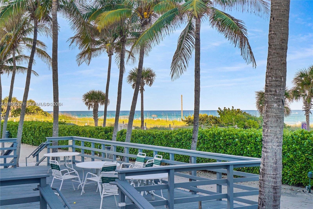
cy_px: 104
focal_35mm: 52
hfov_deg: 38.2
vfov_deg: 26.0
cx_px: 156
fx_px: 452
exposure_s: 1/1600
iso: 125
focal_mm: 35
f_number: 5
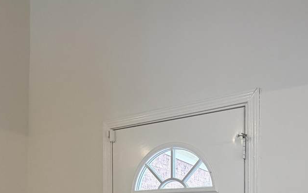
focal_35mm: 30
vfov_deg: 34.8
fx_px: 252
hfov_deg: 59.8
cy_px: 222
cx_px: 227
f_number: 2.2
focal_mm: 2.22
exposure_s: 1/120
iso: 250
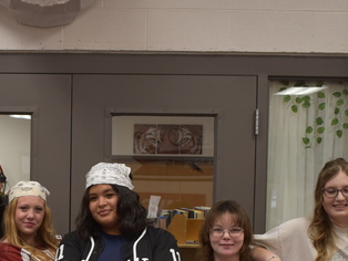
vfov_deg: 15.2
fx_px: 946
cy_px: 304
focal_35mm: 94
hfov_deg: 20.4
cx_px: 27
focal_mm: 20
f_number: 3.8
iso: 400
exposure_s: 1/50
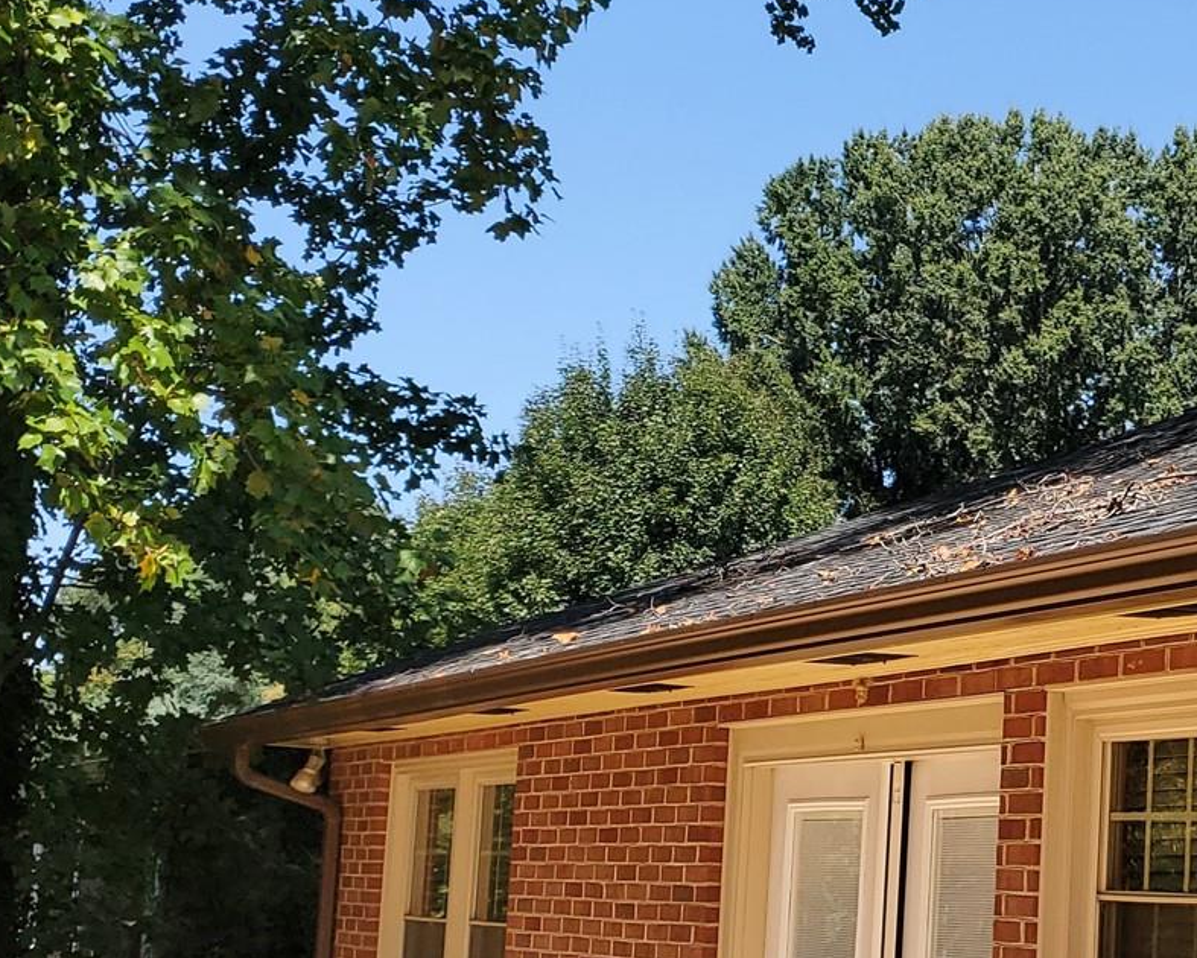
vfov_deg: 22.9
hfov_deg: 27.9
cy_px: 756
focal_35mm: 66
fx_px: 2339
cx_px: 1028
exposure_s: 1/2122
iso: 50
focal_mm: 4.3
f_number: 1.5
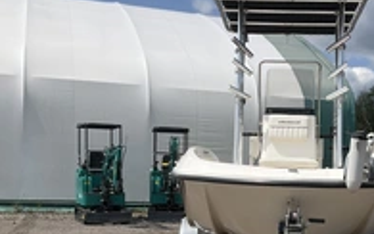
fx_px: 642
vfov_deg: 20.3
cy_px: 199
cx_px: 259
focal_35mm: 63
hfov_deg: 32.1
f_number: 1.8
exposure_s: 1/2959
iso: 25
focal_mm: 3
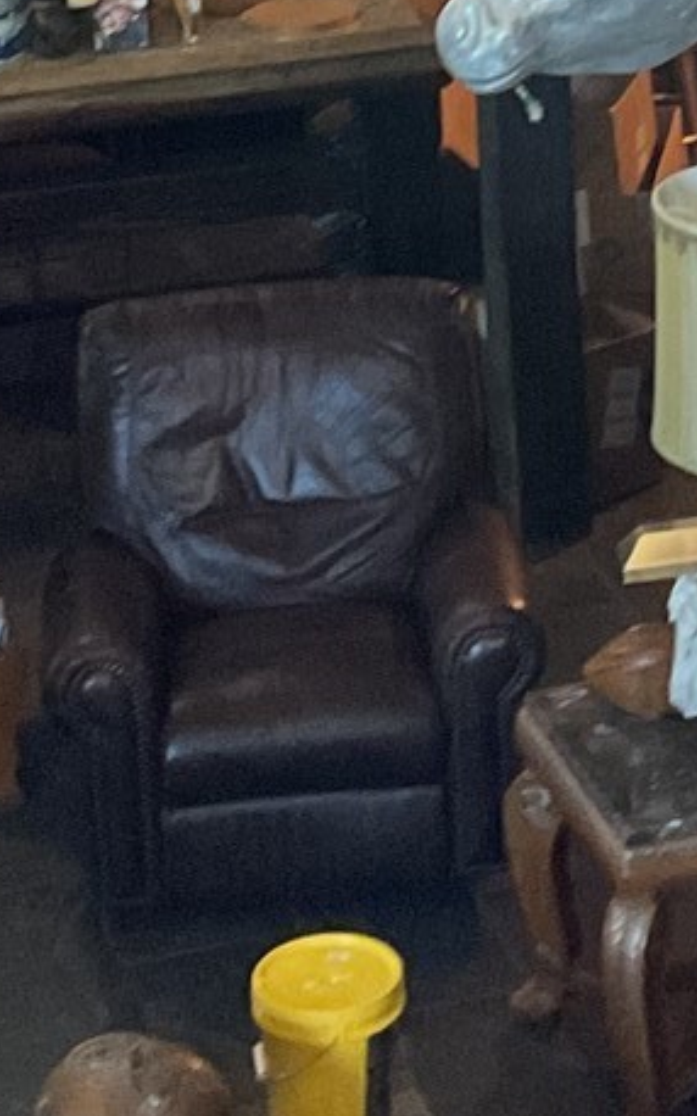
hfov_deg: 10.1
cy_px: -465
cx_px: 587
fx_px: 3923
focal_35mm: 129
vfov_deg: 15.2
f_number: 1.8
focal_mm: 3
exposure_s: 1/30
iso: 320
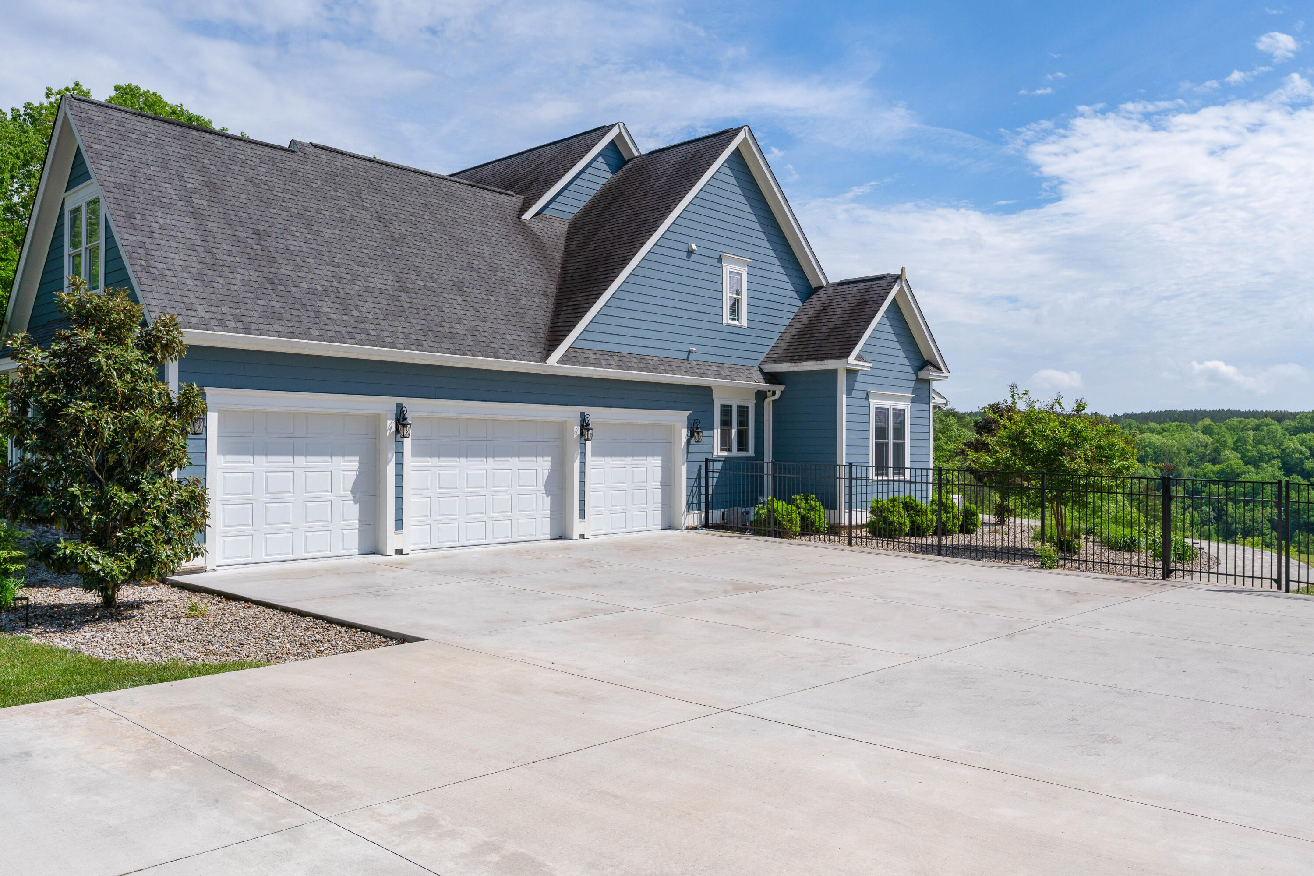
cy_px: 438
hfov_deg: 69.4
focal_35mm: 26
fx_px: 949
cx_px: 657
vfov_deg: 49.6
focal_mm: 26
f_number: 7.1
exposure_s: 1/1600
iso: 320
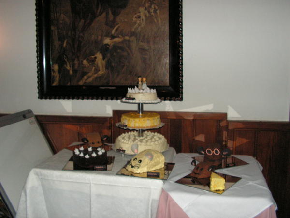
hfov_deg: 51.4
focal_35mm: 36
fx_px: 302
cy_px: 109
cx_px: 145
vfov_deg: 39.7
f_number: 3.2
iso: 160
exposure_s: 1/40
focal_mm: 6
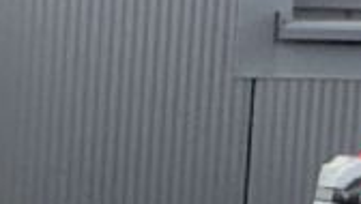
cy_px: 470
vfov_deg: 4.6
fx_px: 2463
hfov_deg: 8.0
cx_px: -329
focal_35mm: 257
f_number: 2.4
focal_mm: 3.3
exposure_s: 1/179
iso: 25
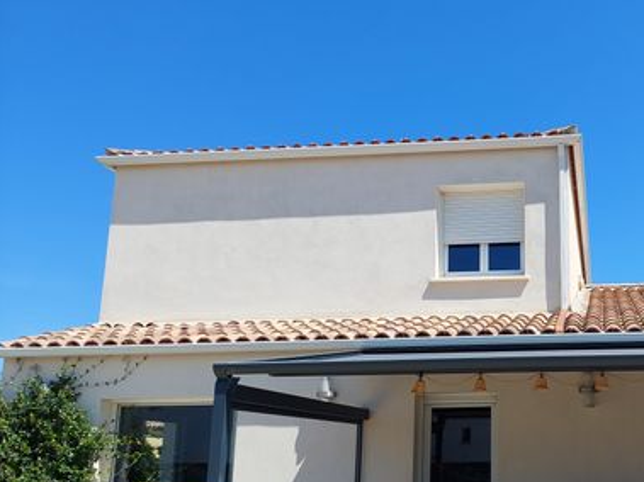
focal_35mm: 38
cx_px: 506
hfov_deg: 46.6
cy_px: 311
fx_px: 707
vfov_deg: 37.4
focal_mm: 5.23
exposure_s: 1/1549
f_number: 1.8
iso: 40
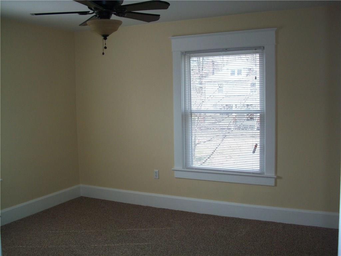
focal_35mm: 37
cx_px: 170
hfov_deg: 50.1
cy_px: 128
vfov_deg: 38.7
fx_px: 364
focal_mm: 6.2
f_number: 2.8
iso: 80
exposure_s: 1/122
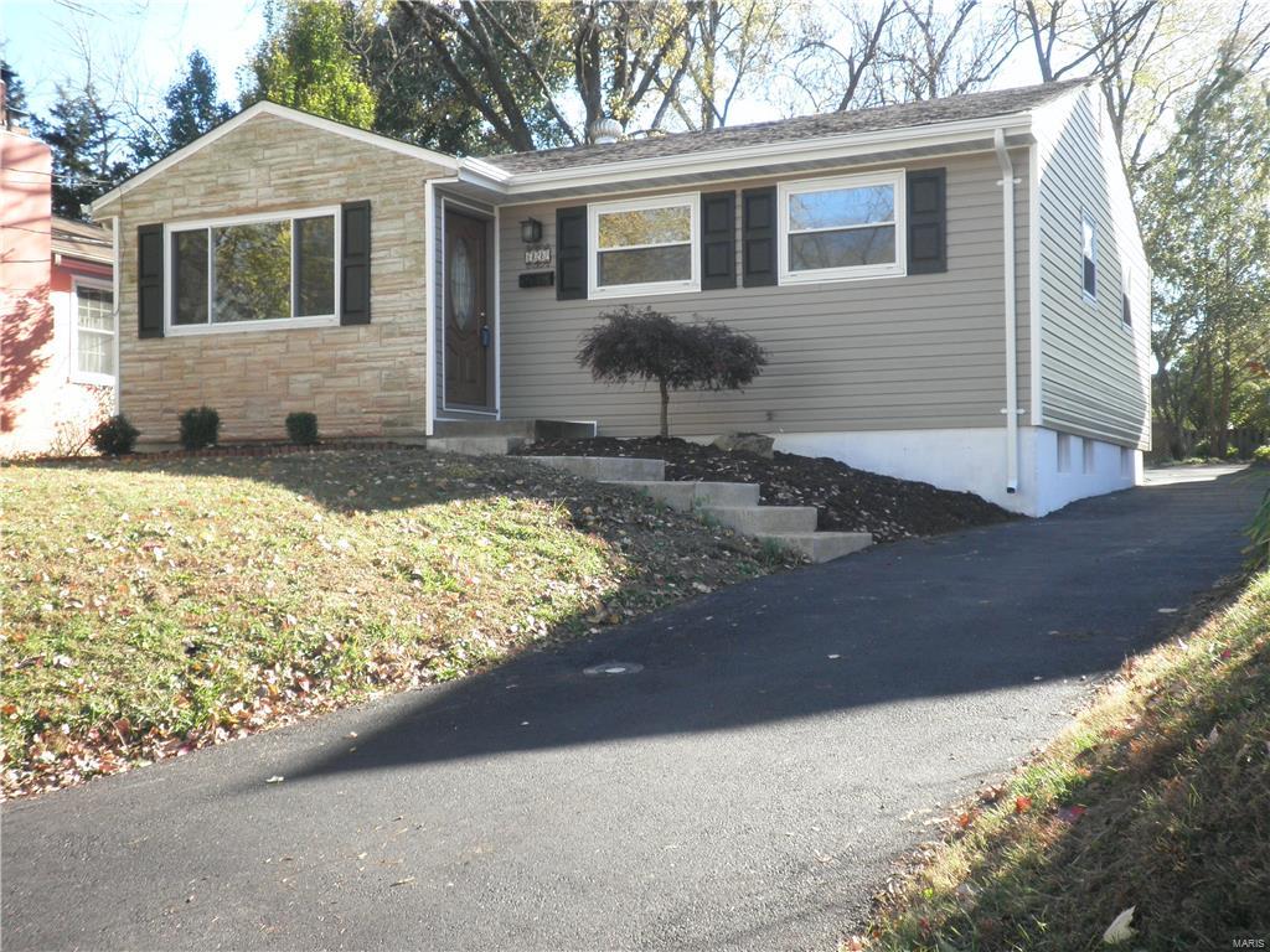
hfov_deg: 50.1
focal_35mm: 37
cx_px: 635
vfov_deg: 38.7
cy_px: 476
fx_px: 1357
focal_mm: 6.5
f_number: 3.1
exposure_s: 1/160
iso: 64
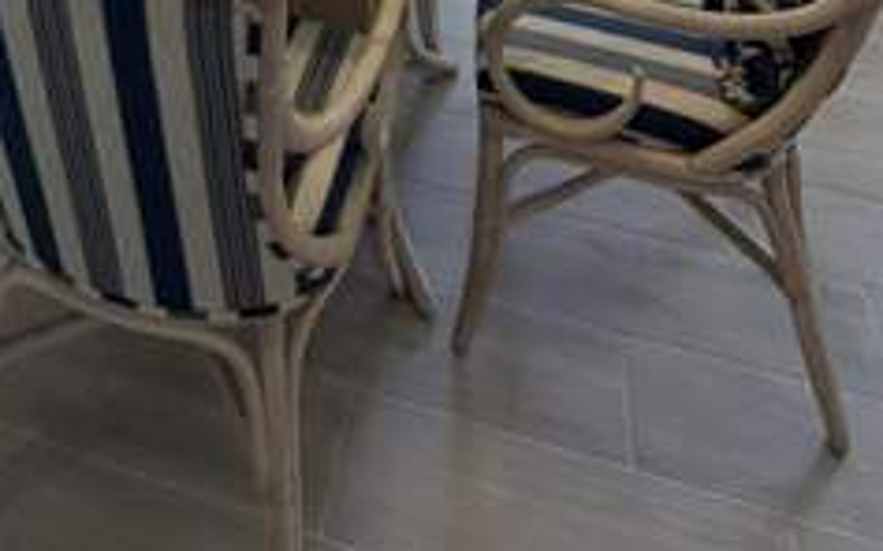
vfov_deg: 21.1
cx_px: 265
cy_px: -447
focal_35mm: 40
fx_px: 962
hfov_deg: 48.1
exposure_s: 1/120
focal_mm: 2.22
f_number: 2.2
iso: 125
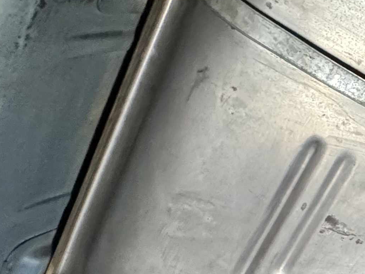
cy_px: 357
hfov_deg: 20.9
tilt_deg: +46.4
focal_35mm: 55
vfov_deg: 23.5
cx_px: 685
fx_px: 580
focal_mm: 2.22
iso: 800
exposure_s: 1/60
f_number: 2.2
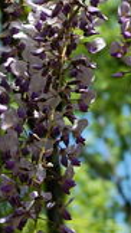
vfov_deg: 8.4
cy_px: 0
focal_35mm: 257
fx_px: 1586
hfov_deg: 4.7
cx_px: 133
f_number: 8
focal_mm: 55
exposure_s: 1/250
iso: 200
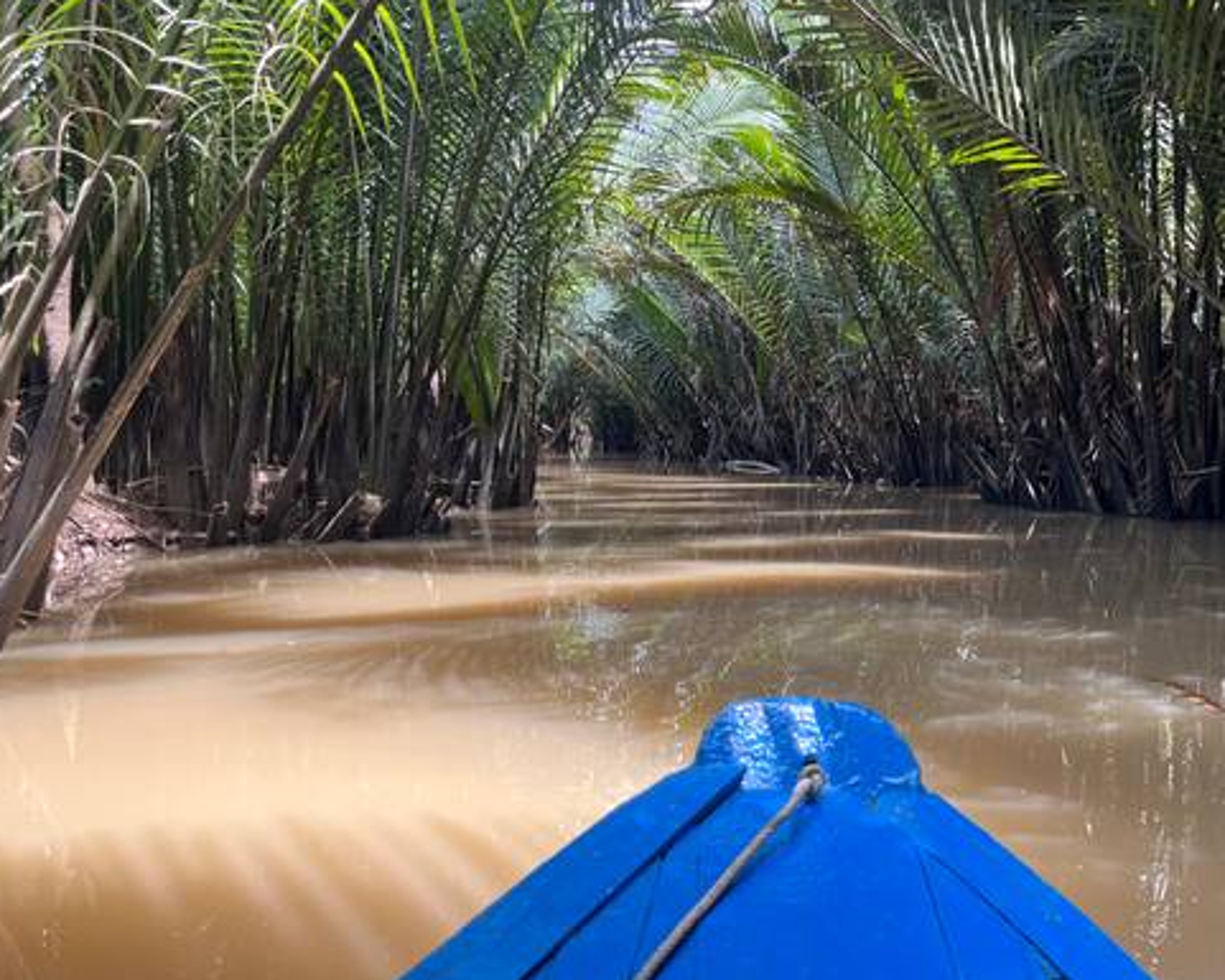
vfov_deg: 39.1
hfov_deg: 47.2
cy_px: 453
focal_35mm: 38
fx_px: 1378
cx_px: 818
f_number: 1.6
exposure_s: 1/187
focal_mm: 5.1
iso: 40
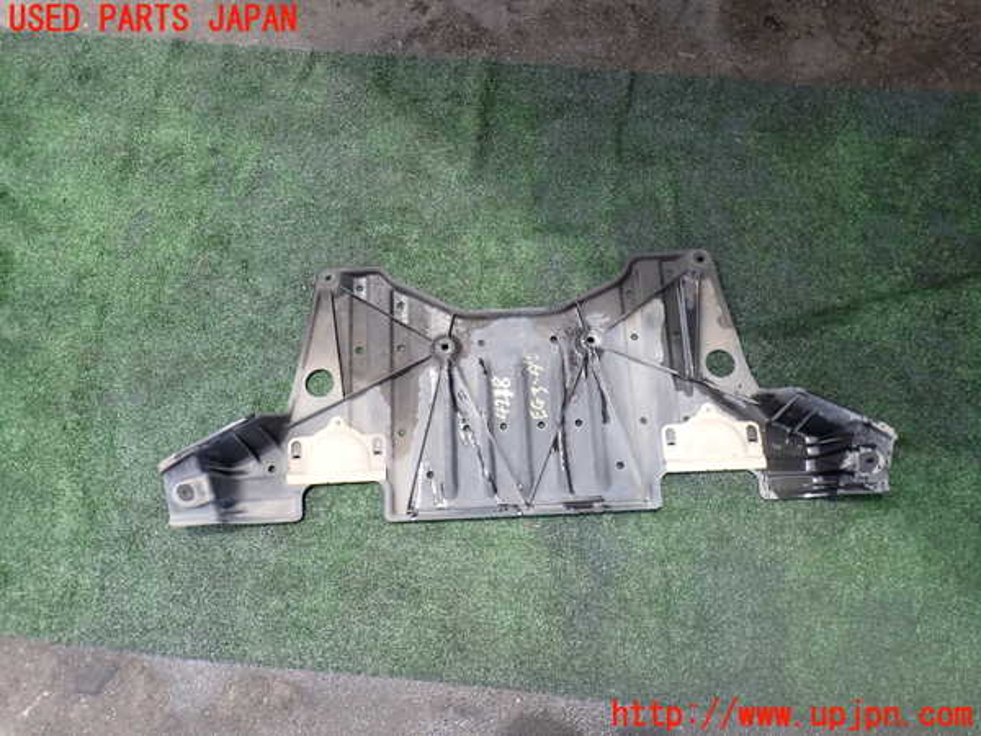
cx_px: 490
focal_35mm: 25
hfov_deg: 69.4
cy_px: 368
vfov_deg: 54.9
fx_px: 708
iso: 100
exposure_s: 1/400
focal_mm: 4.5
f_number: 2.8
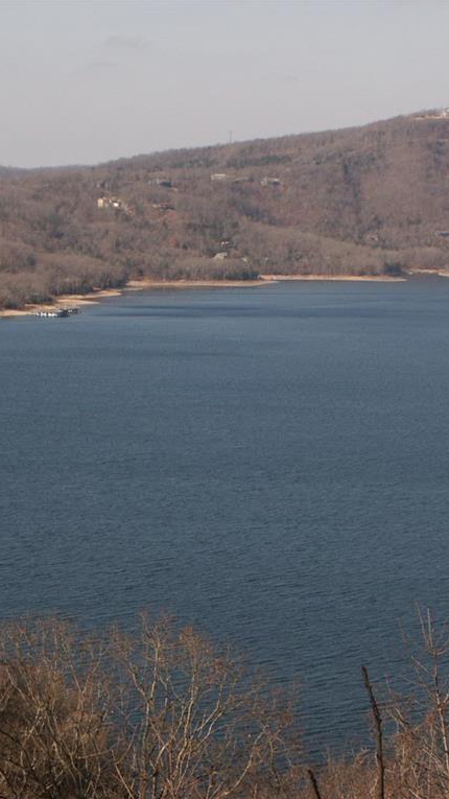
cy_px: 399
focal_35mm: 121
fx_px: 2562
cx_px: 243
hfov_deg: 10.0
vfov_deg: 17.7
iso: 100
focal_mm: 20.7
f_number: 6.7
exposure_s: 1/500
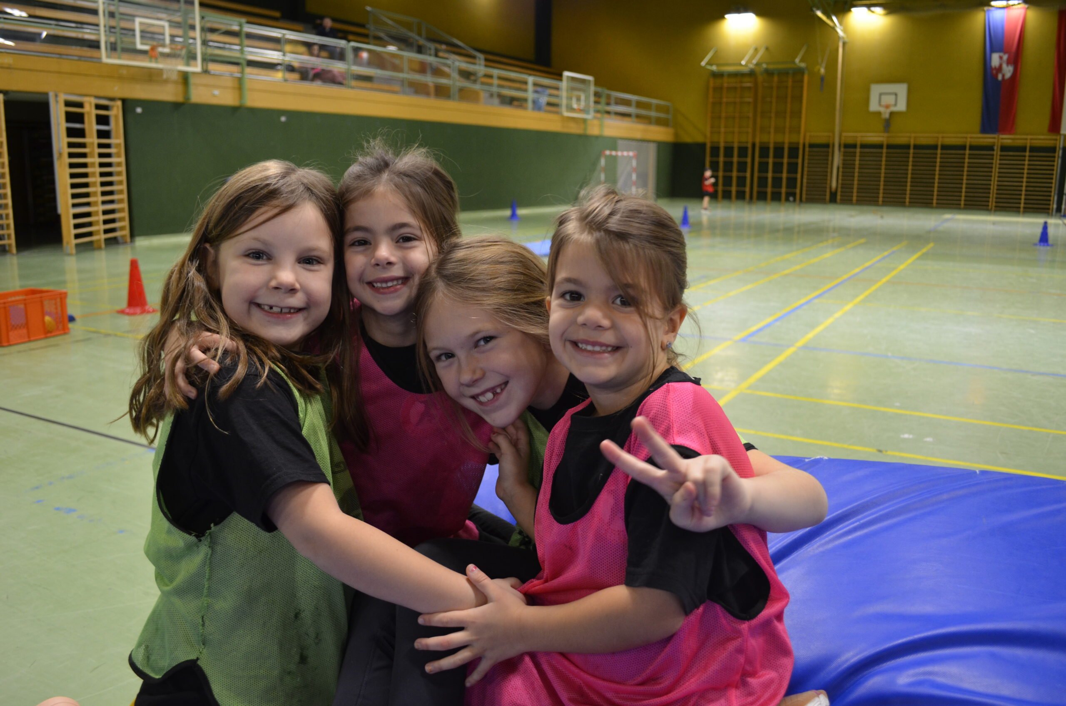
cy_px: 353
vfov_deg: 43.4
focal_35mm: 30
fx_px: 887
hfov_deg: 62.0
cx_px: 533
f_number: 4
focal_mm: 20
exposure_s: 1/60
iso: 640
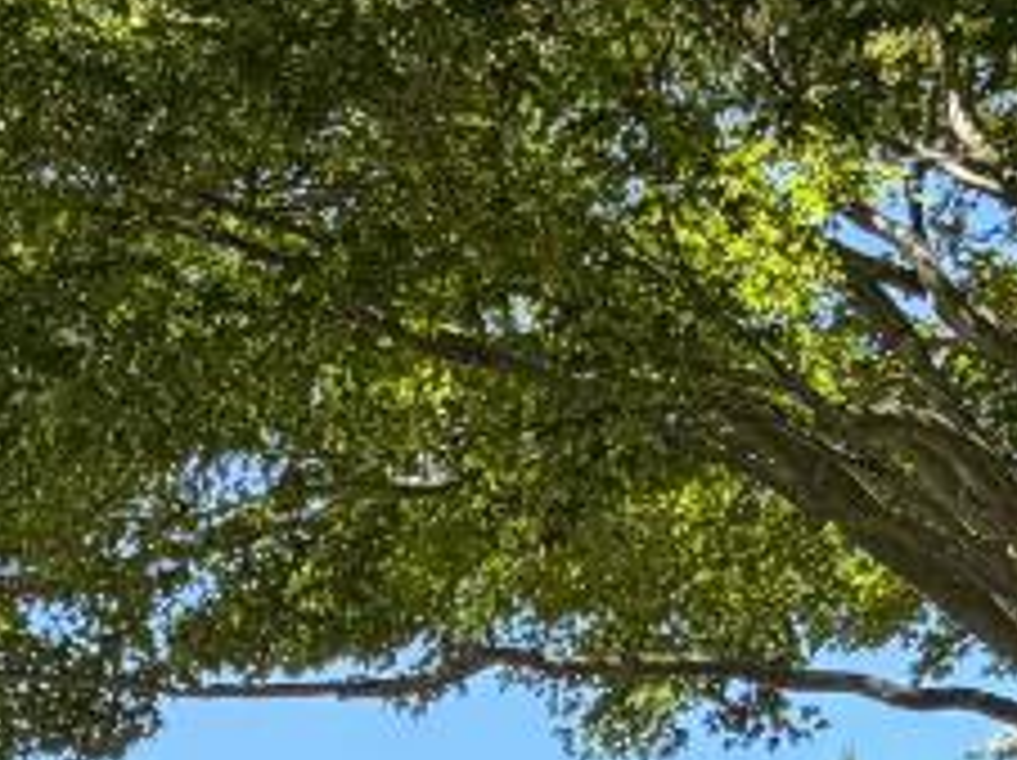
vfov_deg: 14.6
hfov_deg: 20.5
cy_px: 1180
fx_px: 2729
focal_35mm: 93
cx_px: 45
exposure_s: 1/502
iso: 40
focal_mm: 2.22
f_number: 2.2
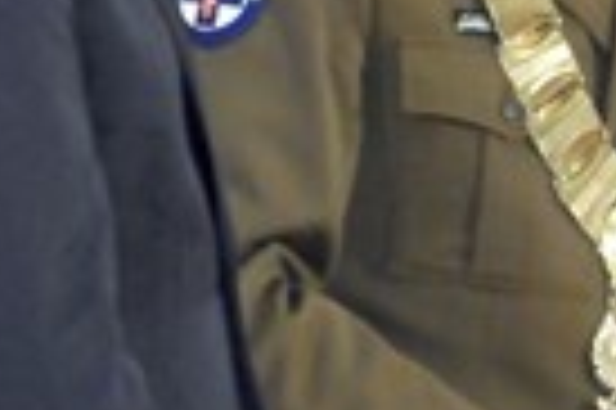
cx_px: 647
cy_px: -88
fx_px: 8357
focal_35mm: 489
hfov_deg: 4.2
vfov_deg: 2.8
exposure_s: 1/60
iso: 2500
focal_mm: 70
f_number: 5.3
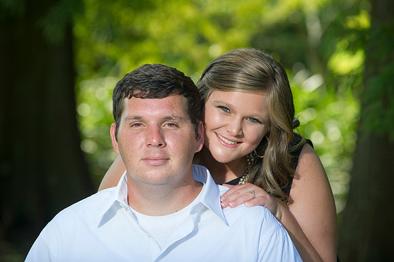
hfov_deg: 10.3
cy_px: 131
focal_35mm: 200
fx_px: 2188
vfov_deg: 6.9
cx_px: 197
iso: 320
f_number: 5
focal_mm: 200
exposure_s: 1/250
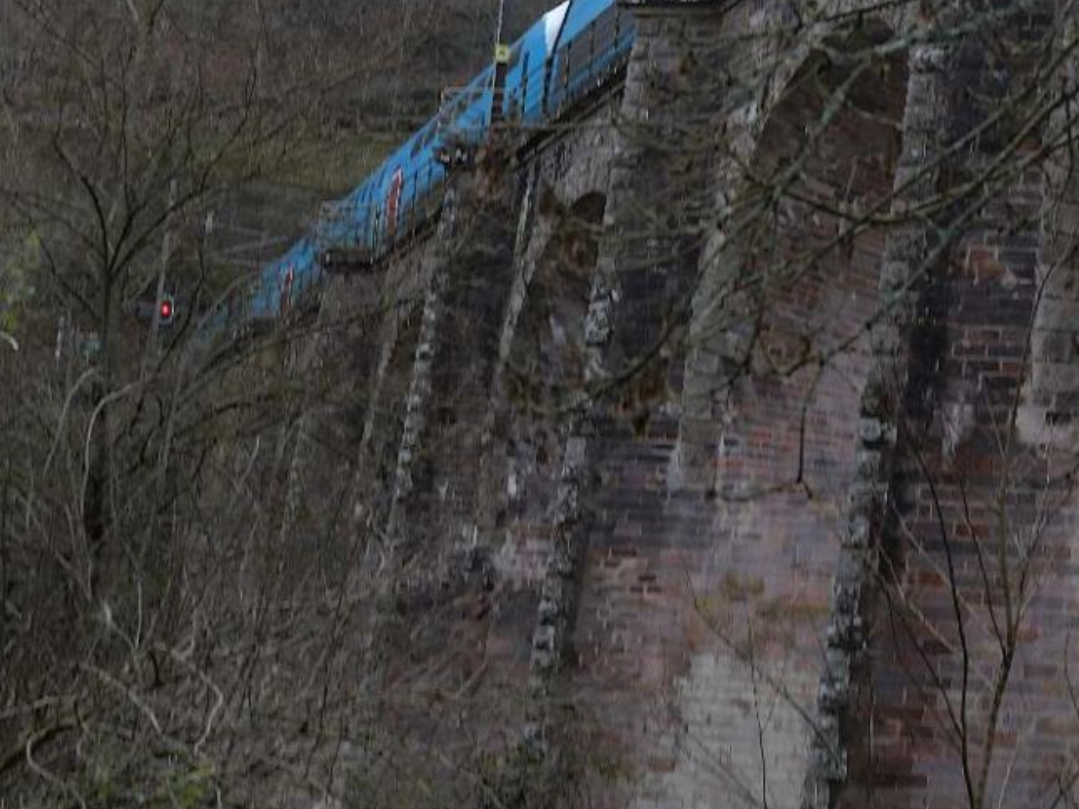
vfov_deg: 13.3
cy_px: 289
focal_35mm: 111
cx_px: 588
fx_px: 3459
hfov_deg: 17.7
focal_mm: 35
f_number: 4.5
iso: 200
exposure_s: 1/320
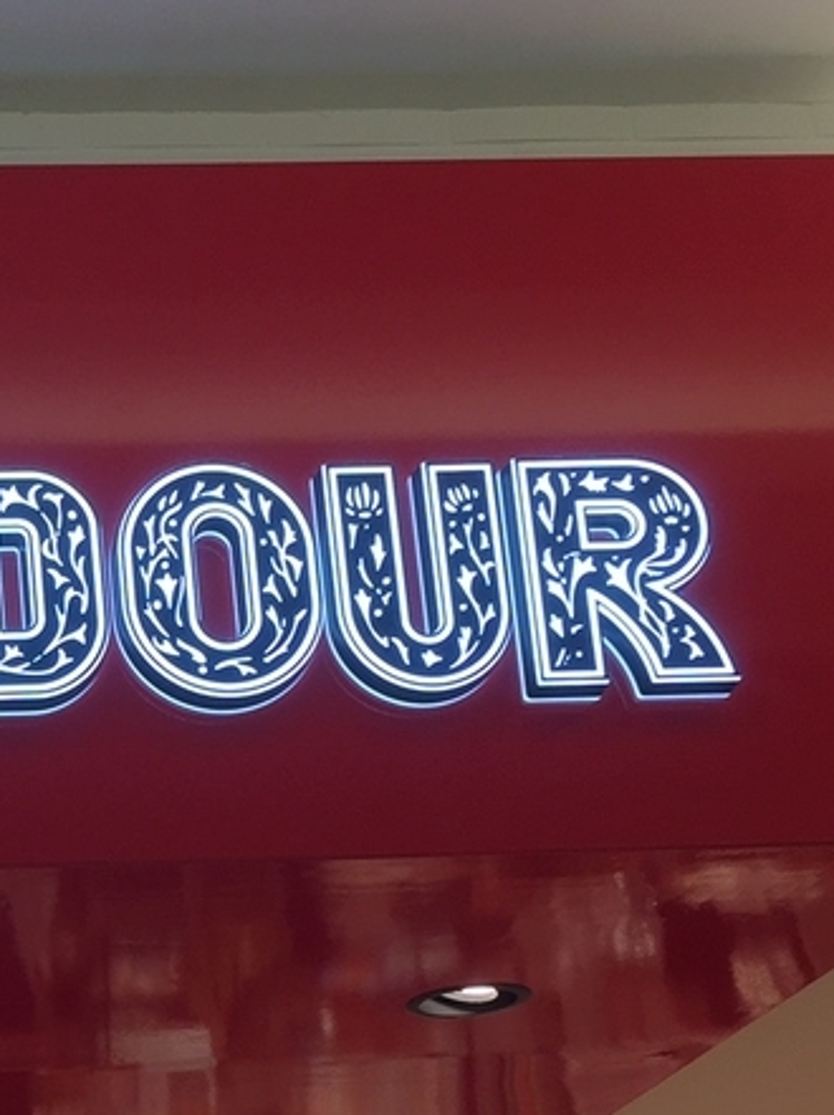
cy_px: 1027
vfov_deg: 24.0
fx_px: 2541
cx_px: -172
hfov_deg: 17.7
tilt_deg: +16.0
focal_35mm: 79
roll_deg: +2.0
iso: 32
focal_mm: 4.15
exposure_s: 1/123
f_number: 2.2
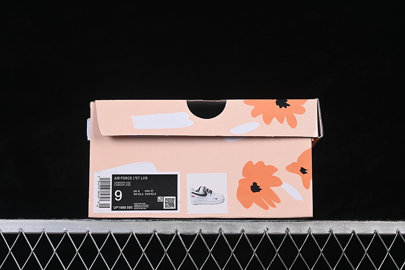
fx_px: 844
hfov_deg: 27.0
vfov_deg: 18.2
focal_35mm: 75
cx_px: 202
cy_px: 135
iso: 160
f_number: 8
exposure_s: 1/80
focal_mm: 50
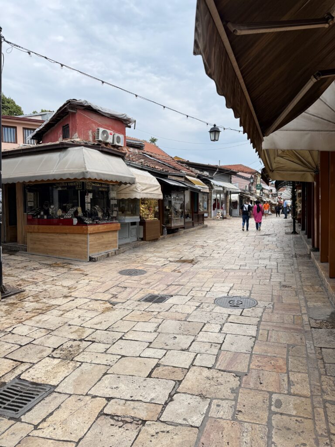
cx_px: 168
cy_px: 224
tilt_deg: -2.5
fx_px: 310
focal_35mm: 24
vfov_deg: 71.6
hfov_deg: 56.8
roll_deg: -0.3
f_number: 1.78
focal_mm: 6.76
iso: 80
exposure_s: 1/1855
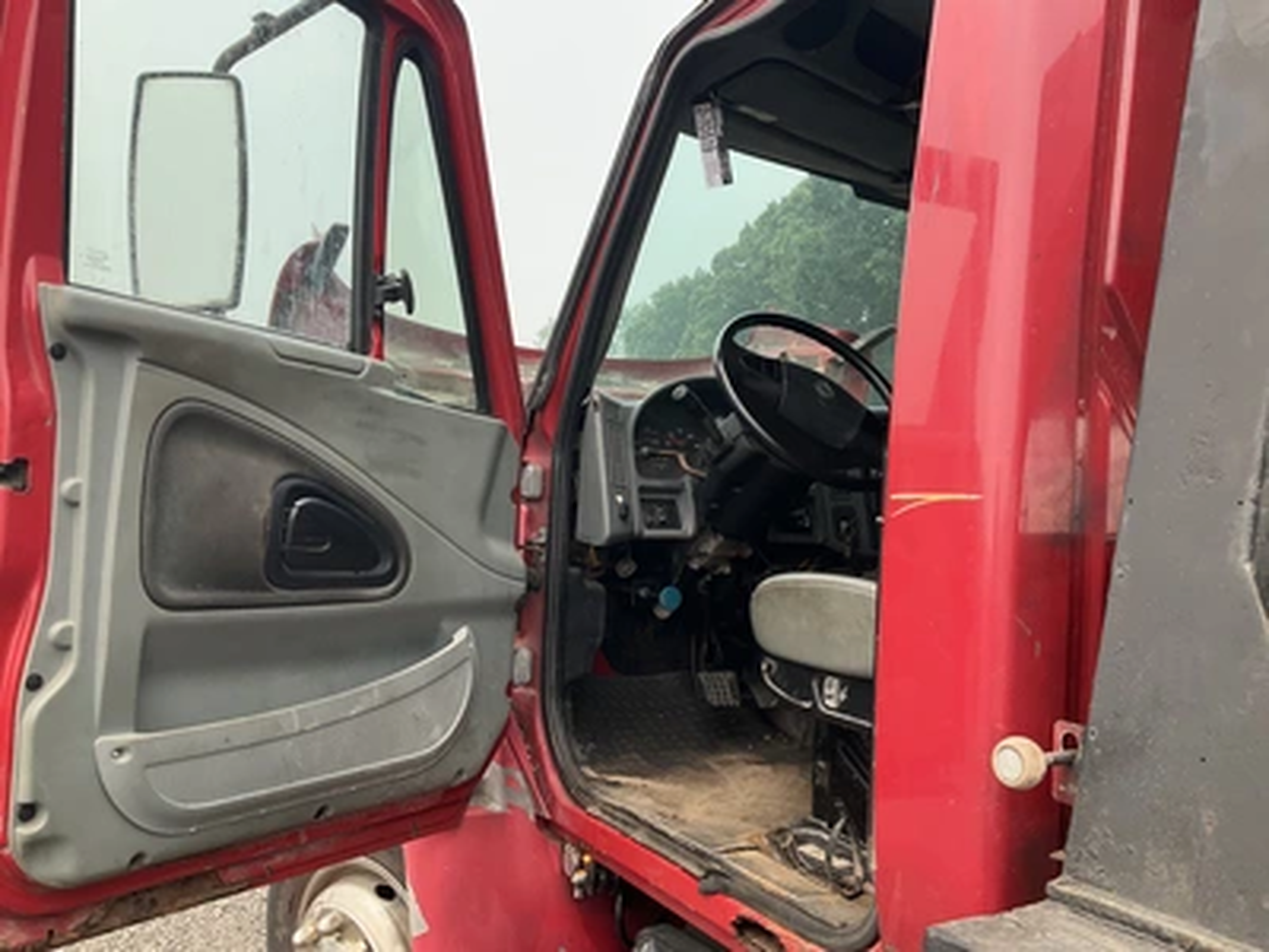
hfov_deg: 61.7
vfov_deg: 48.2
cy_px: 476
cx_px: 634
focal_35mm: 29
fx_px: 1063
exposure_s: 1/666
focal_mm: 3
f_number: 1.8
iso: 25
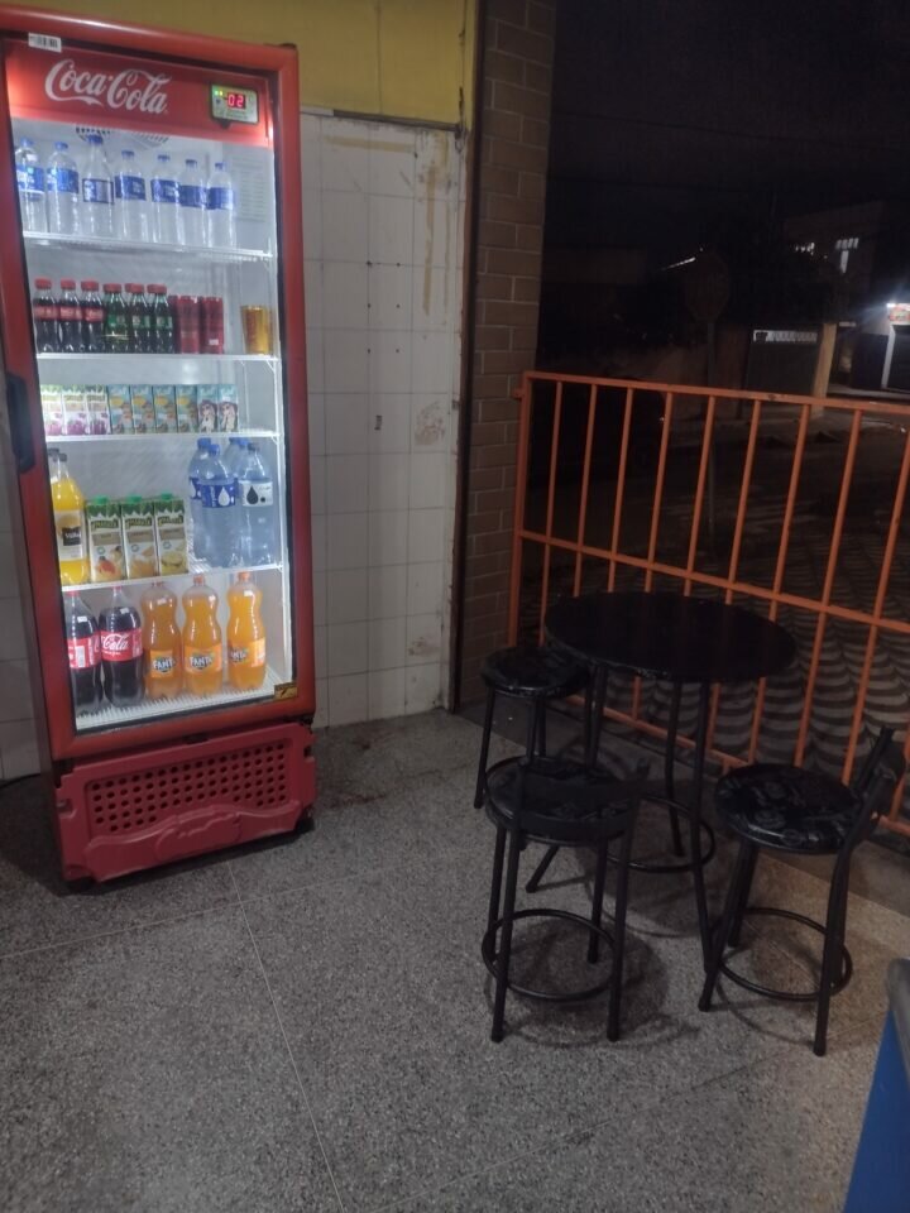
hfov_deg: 51.4
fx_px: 946
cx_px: 455
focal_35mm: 27
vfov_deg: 65.3
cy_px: 606
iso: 303
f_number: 1.7
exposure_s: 1/30
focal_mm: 4.71
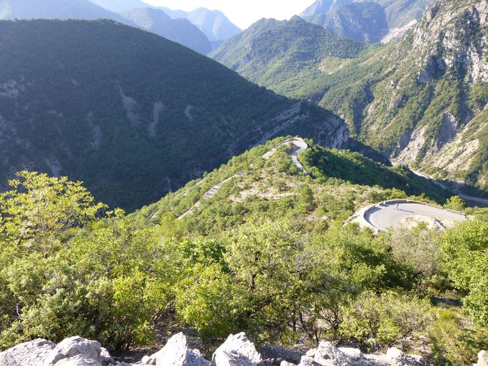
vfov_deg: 54.9
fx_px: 352
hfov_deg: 69.4
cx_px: 244
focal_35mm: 25
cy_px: 183
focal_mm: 4.5
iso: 100
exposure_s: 1/250
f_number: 3.1
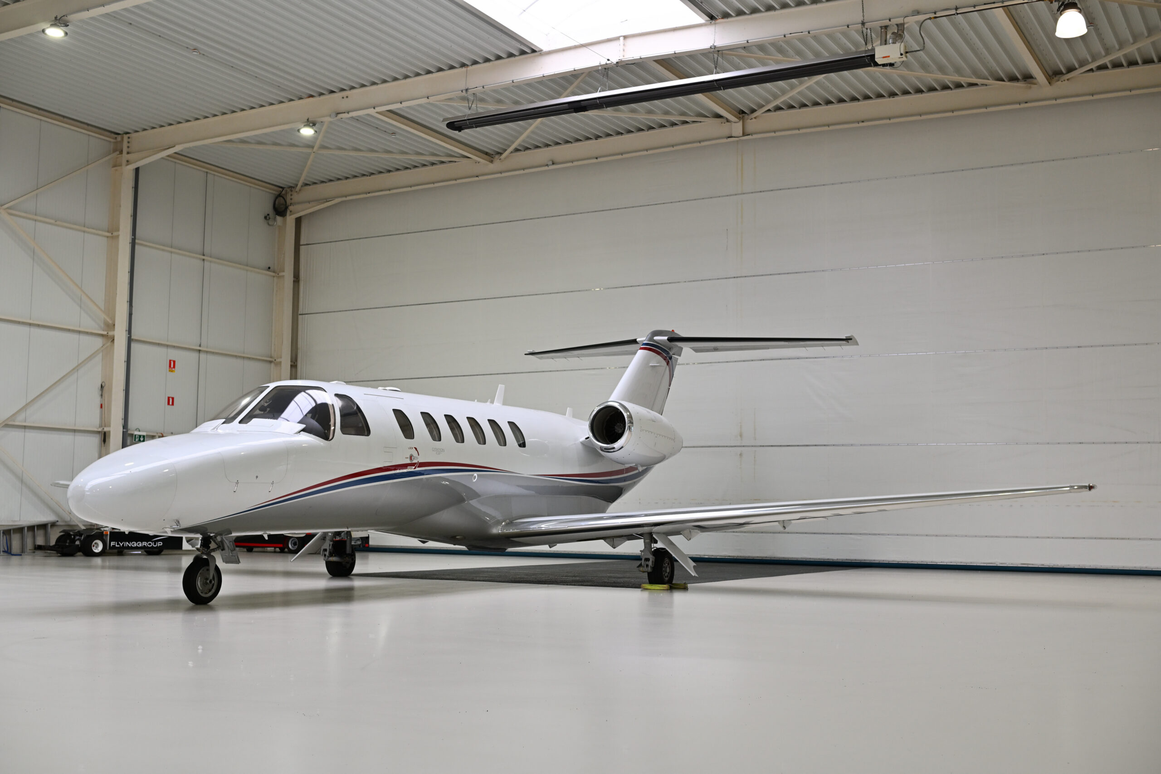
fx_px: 1290
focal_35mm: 40
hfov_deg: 48.5
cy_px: 387
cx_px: 580
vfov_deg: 33.4
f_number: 5
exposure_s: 1/200
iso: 800
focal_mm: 40
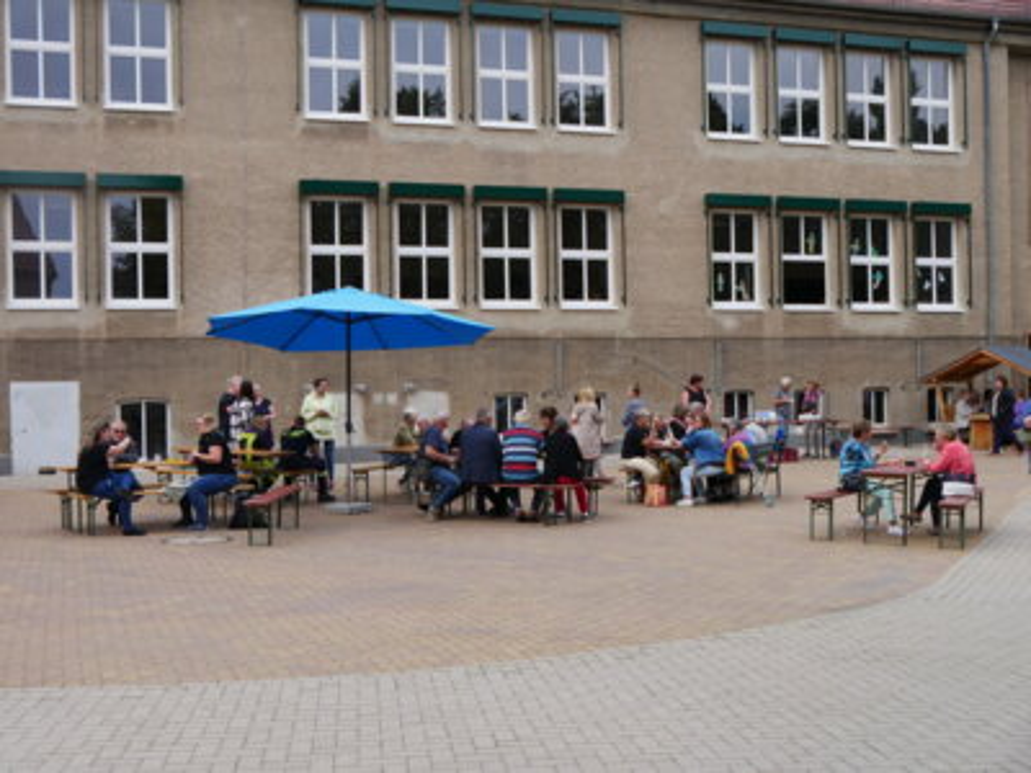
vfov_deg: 32.9
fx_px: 1310
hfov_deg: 42.9
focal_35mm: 44
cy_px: 386
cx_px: 516
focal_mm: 22
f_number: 6.3
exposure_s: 1/200
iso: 200
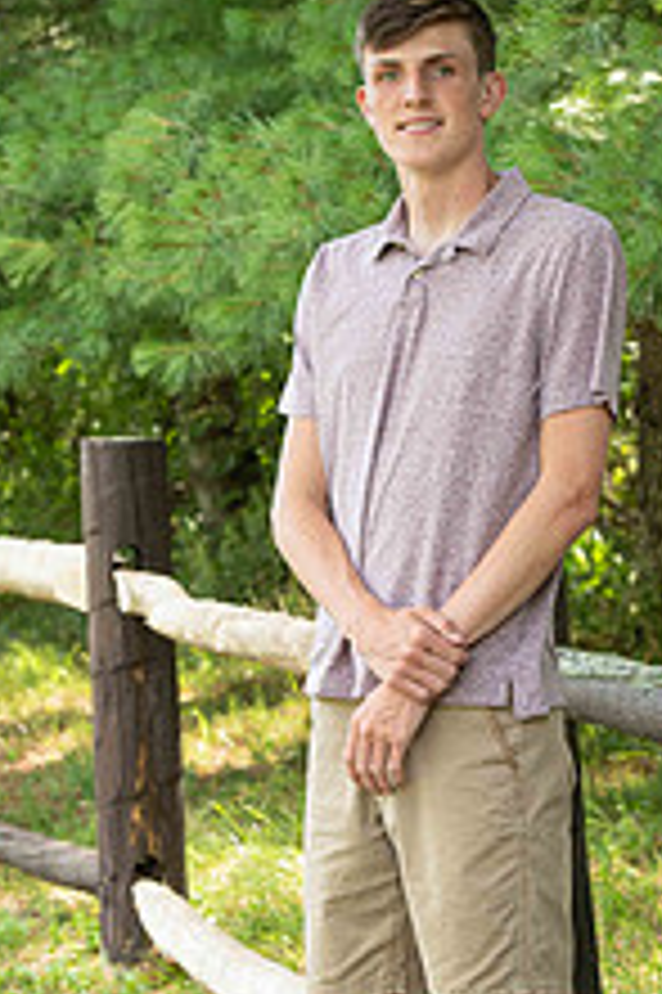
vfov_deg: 11.9
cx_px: 432
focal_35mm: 173
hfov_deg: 7.9
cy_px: 621
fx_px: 4779
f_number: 6.3
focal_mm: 85
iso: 500
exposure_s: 1/200
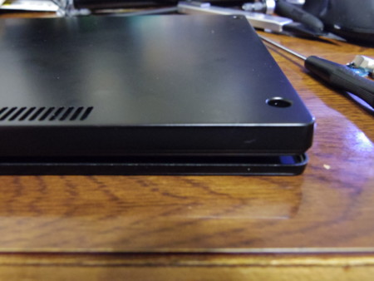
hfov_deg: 58.3
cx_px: 187
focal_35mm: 31
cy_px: 140
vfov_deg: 45.5
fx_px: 335
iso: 3200
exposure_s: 1/10
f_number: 3.2
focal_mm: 6.7
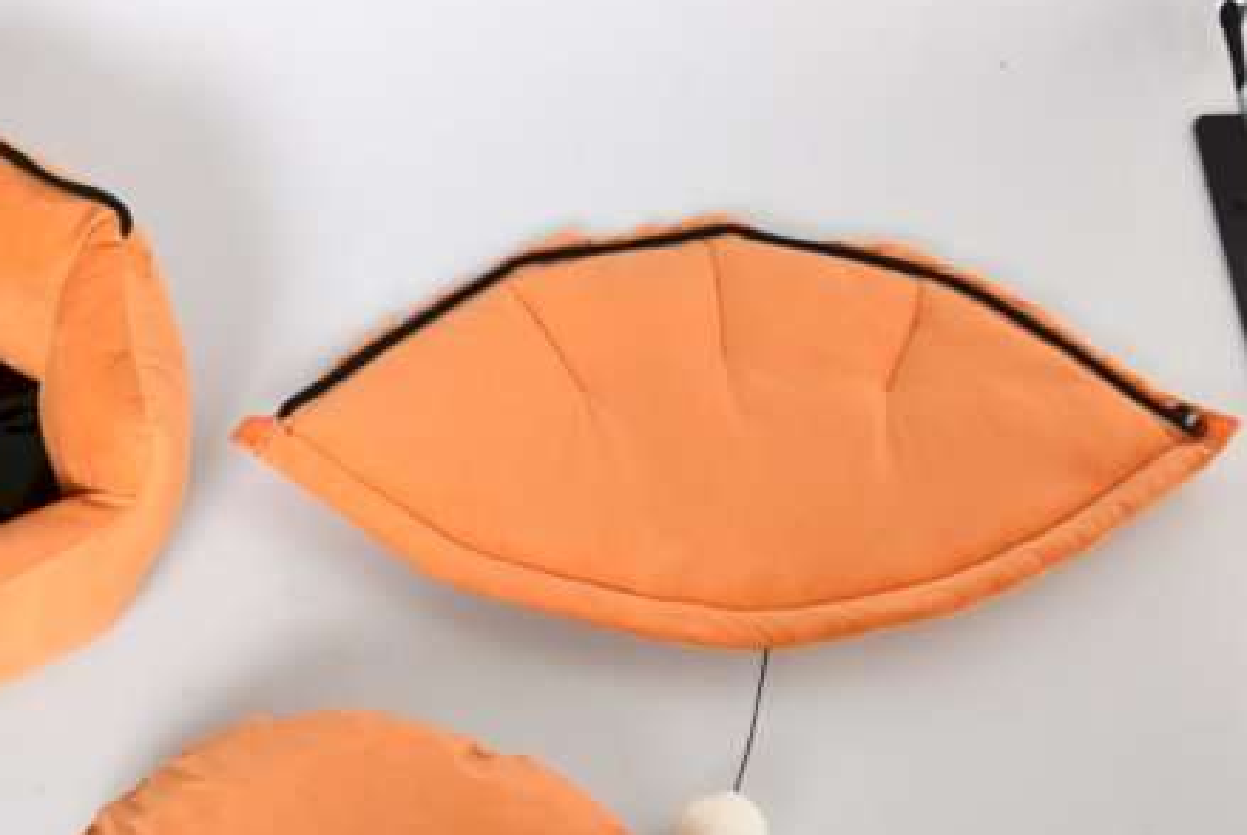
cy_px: 659
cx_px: 375
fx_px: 2289
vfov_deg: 20.5
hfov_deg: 30.2
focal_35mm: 66
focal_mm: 29
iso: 320
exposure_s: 1/125
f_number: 10
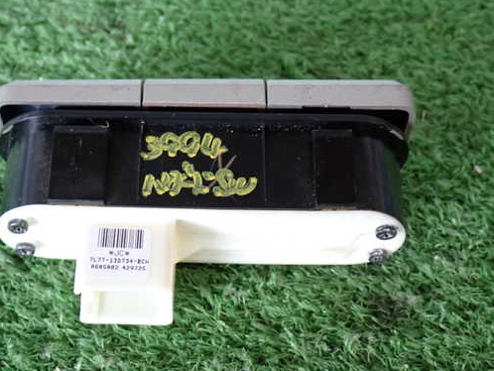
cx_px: 197
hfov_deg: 29.7
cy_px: 187
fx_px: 928
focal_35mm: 65
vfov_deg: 22.6
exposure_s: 1/50
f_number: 3.3
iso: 320
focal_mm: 9.65
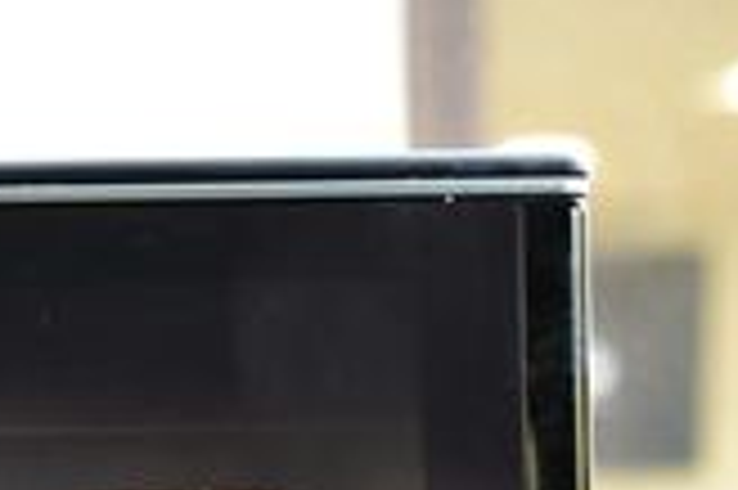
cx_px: -360
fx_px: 3830
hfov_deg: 10.6
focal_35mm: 187
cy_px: 778
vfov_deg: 7.2
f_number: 6.3
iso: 400
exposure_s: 1/20
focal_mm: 32
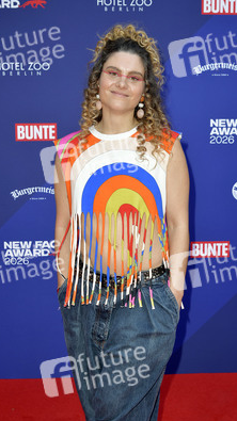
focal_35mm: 53
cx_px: 126
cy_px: 212
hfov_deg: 22.6
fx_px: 592
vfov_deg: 39.2
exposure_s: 1/200
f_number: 6.3
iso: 640
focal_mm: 50
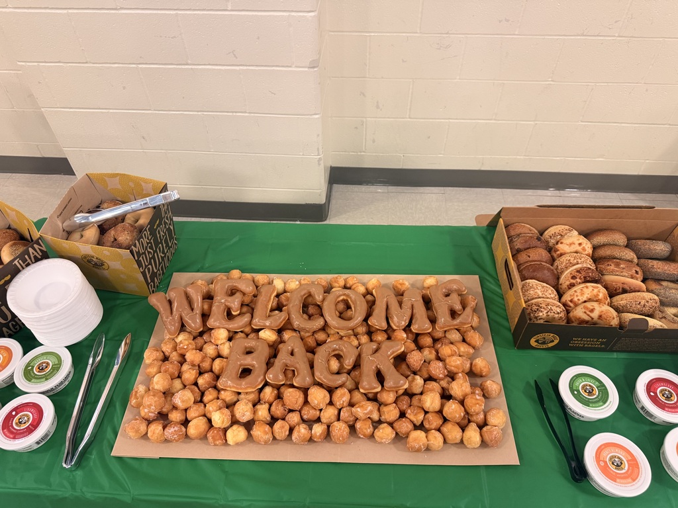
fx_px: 470
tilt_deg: -48.4
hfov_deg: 71.6
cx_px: 339
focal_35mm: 24
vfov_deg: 56.8
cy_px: 254
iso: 320
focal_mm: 6.76
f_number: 1.78
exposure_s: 1/60
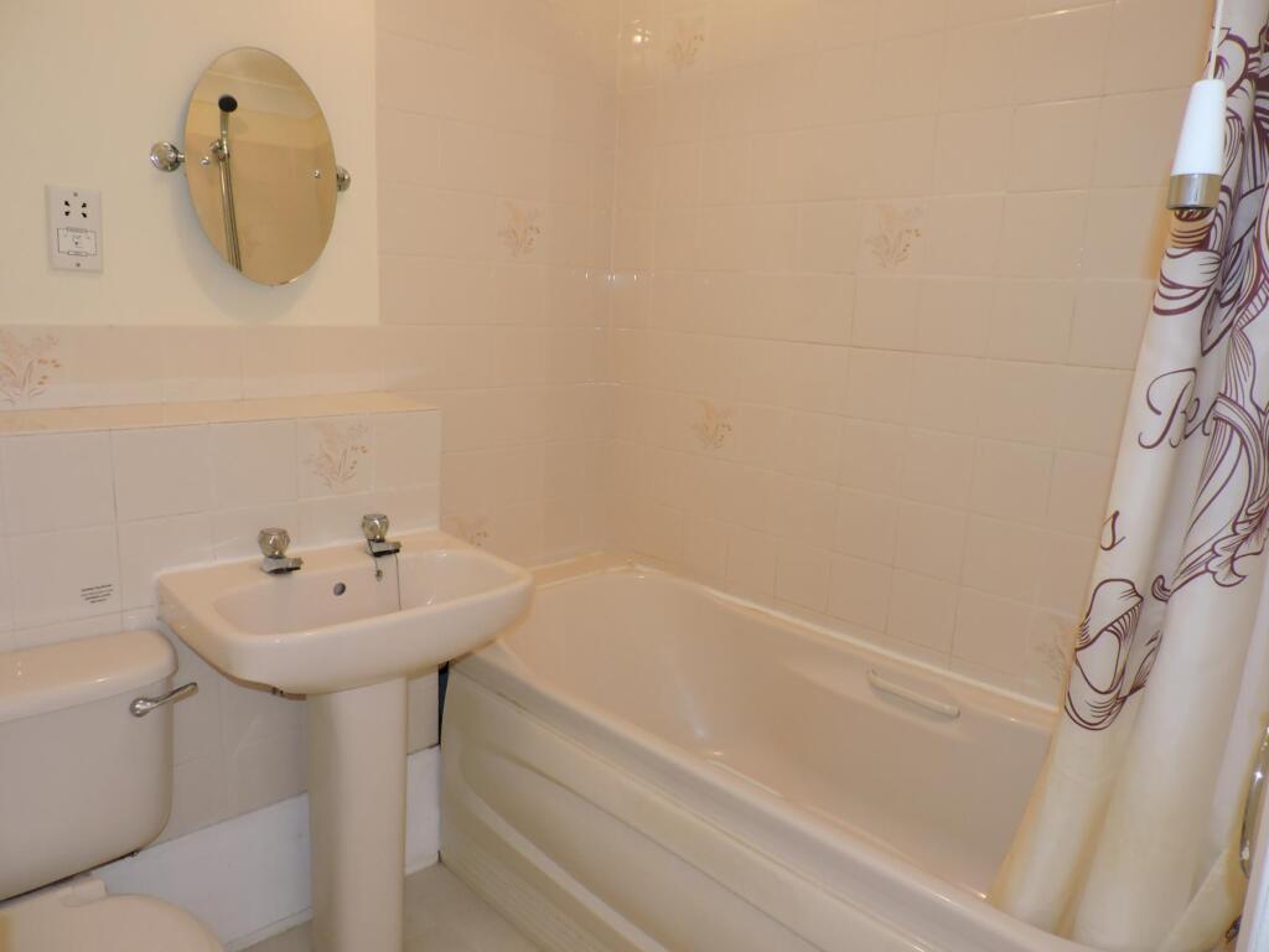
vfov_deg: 56.8
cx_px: 634
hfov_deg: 71.6
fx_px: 880
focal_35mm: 24
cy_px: 476
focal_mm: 4.3
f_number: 3
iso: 360
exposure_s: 1/40
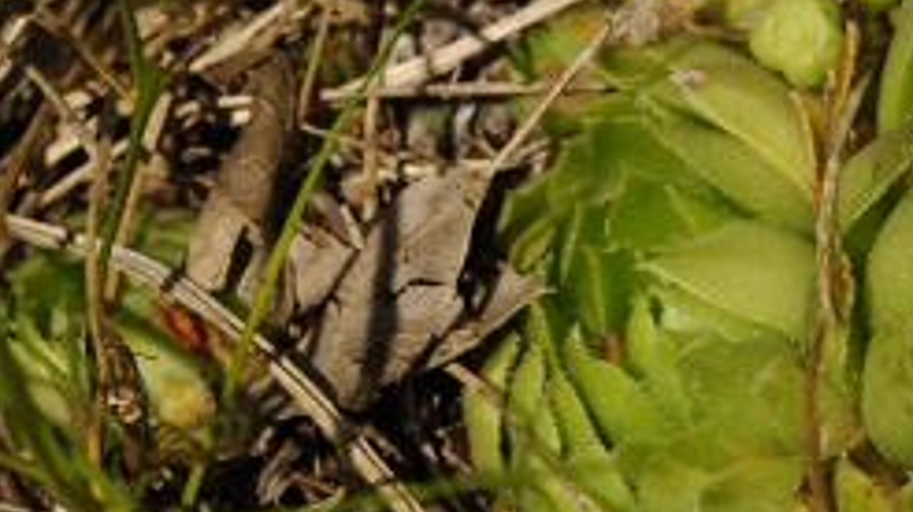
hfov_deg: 5.0
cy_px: 352
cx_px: 813
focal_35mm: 435
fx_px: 10517
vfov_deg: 2.8
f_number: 10
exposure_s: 1/320
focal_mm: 85
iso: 100
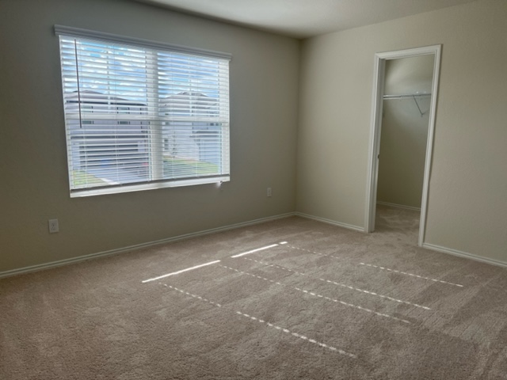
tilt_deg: -9.1
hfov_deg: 67.3
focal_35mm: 26
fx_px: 381
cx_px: 254
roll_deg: -0.9
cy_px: 190
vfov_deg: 53.1
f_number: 1.5
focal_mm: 5.7
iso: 50
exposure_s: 1/932
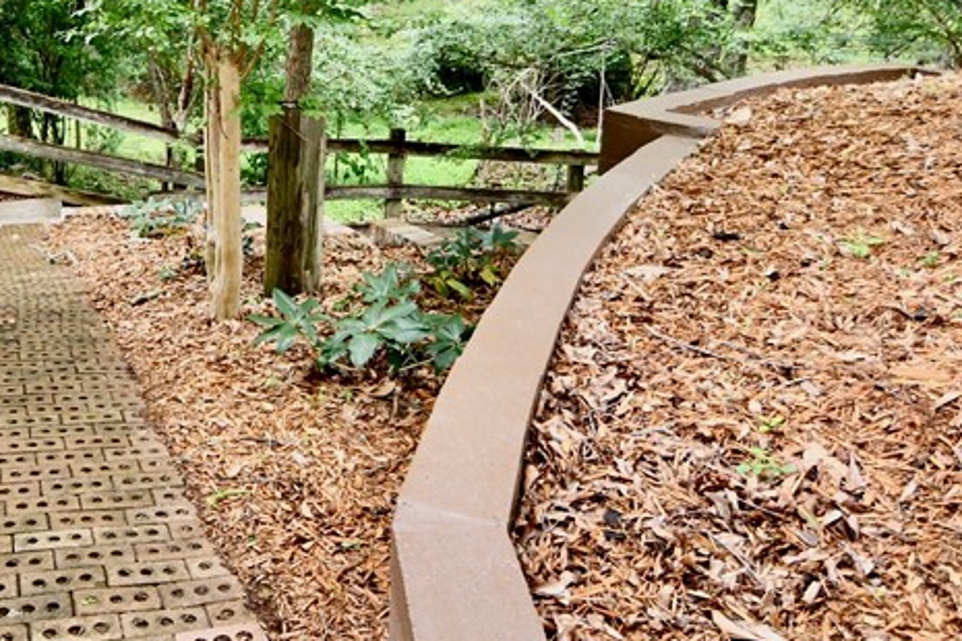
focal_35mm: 35
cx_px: 201
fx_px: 935
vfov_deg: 36.9
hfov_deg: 51.3
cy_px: 159
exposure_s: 1/200
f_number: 3.5
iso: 800
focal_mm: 10
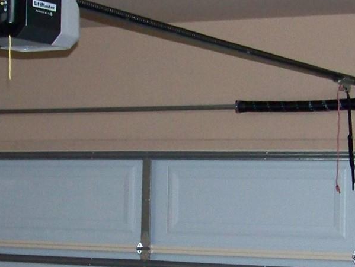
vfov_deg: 12.0
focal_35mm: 123
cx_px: 204
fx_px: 1262
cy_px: 228
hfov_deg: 16.0
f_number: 2.8
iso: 200
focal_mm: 5.85
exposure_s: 1/30
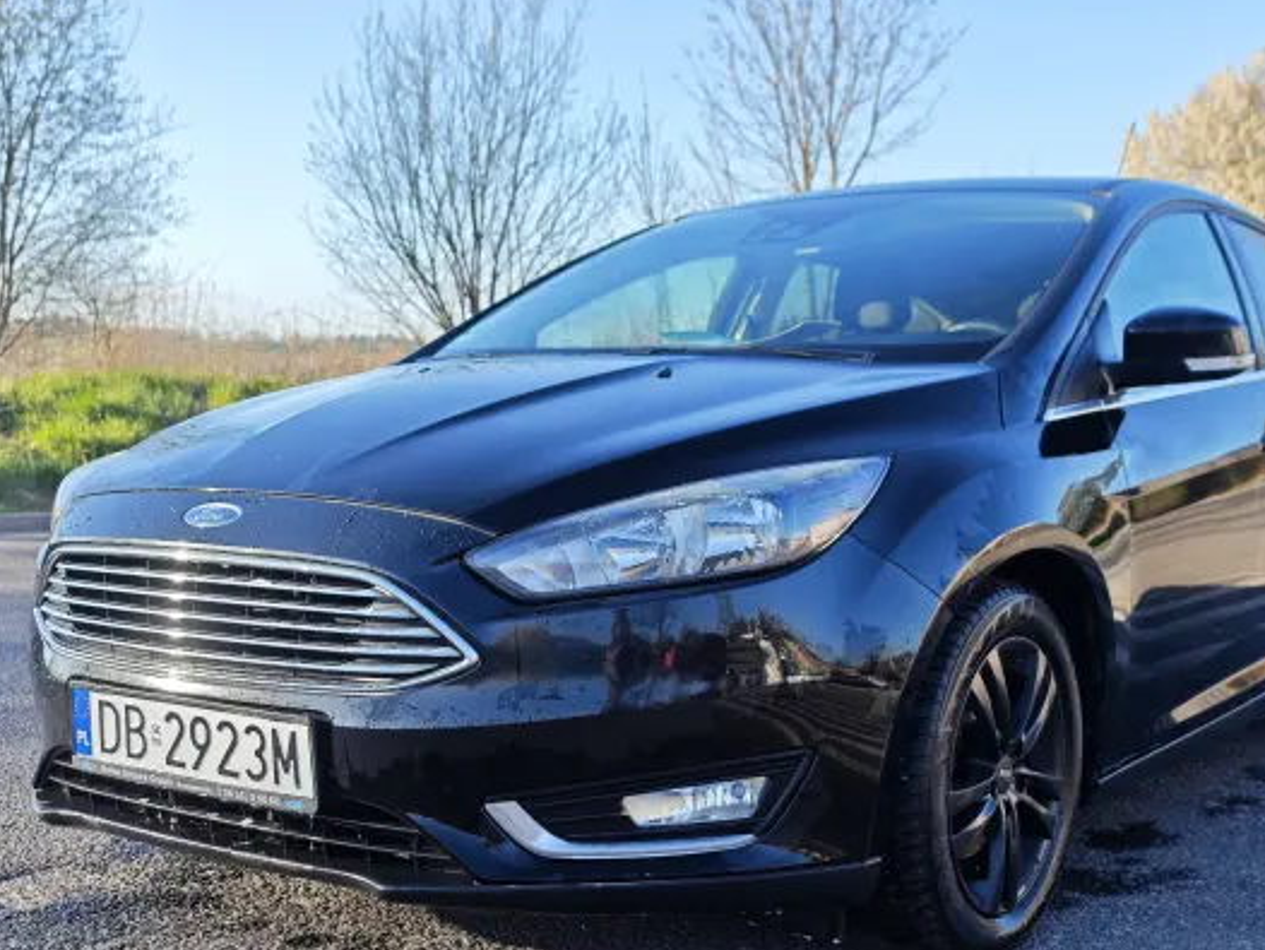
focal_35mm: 45
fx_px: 1645
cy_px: 565
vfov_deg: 32.1
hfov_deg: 41.9
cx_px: 726
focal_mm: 8.72
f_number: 2
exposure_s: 1/659
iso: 50
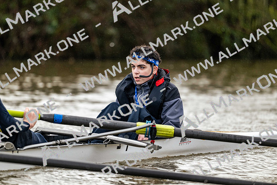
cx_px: 138
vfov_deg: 3.4
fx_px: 3078
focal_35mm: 400
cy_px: 92
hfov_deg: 5.2
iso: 1250
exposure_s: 1/1600
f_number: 4.5
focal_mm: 400
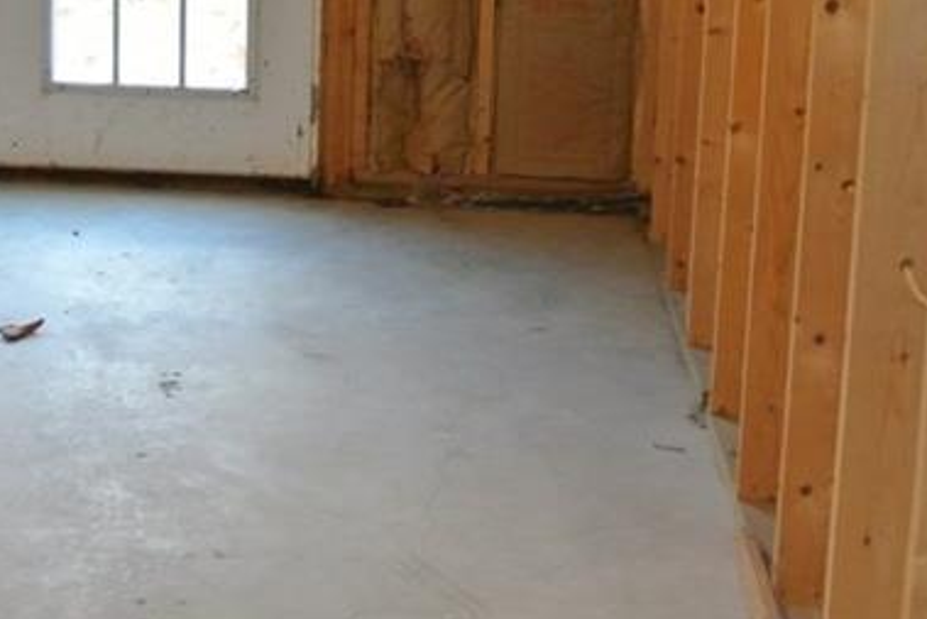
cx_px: 342
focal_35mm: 73
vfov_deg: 18.1
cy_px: -27
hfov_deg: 27.6
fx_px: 1880
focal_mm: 10
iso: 900
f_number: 3.5
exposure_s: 1/60
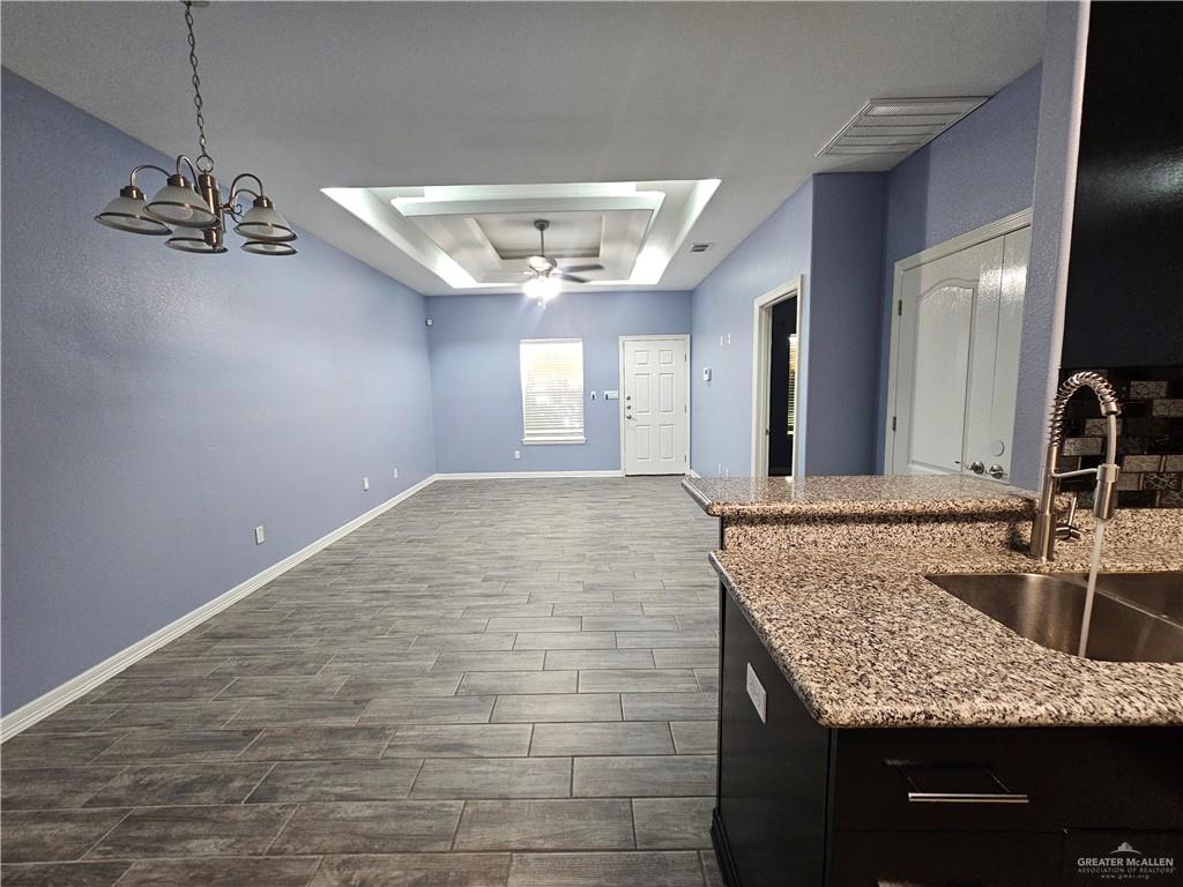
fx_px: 444
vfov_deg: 89.9
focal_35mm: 13
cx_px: 592
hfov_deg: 106.2
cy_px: 444
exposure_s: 1/40
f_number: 2.2
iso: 320
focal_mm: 2.2
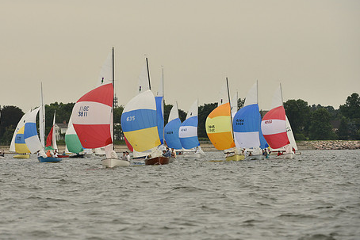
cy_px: 91
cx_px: 140
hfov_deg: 7.7
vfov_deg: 5.1
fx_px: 2681
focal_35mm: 268
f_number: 5.6
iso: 320
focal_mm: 210
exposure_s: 1/1250
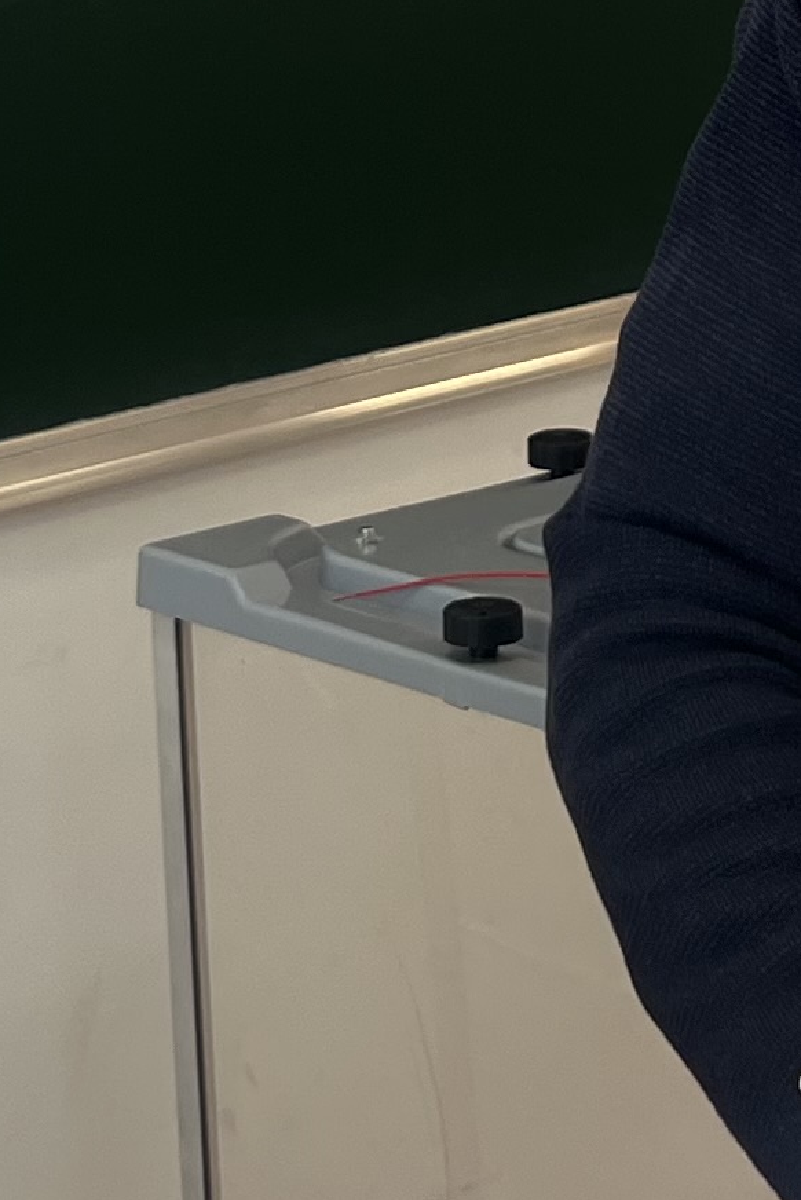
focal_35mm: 125
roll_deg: +2.9
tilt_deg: -7.0
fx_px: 4168
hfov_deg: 11.0
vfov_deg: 15.9
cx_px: 555
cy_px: -147
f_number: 1.5
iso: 40
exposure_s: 1/231
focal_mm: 5.7
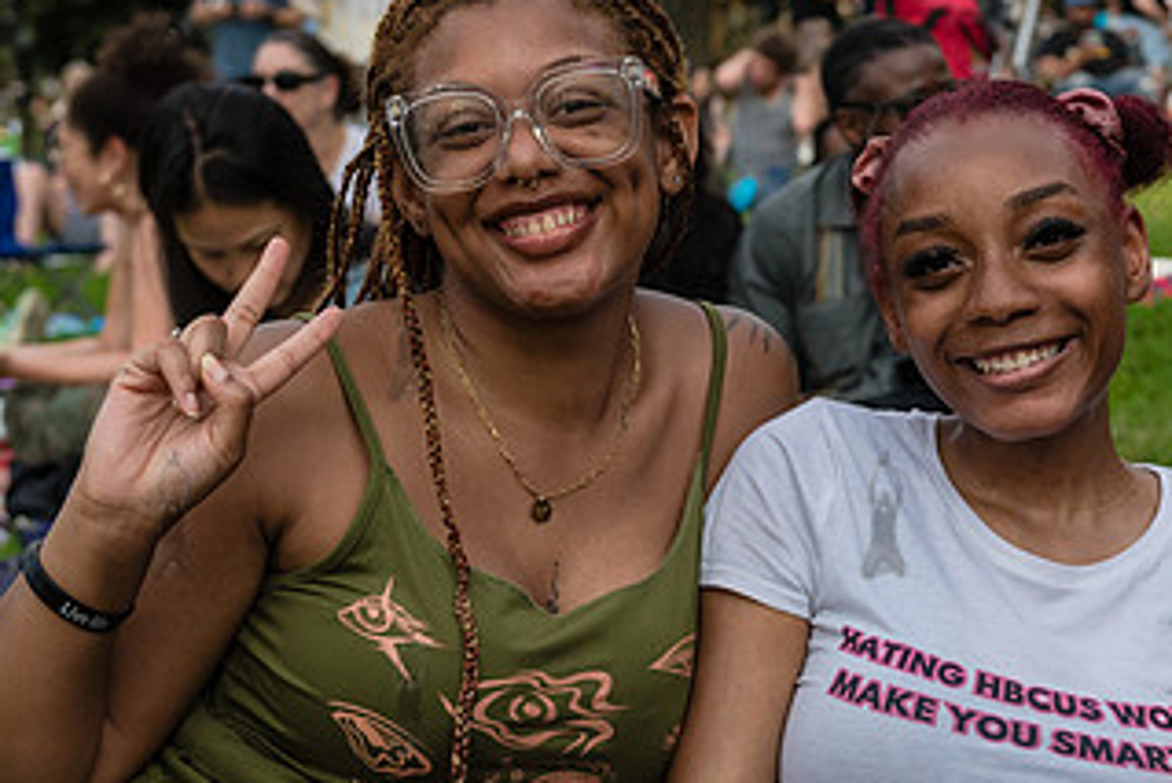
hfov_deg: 18.2
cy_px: 492
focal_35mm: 111
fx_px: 3615
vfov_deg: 12.3
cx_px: 961
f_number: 4.5
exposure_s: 1/3200
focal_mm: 55
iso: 1000
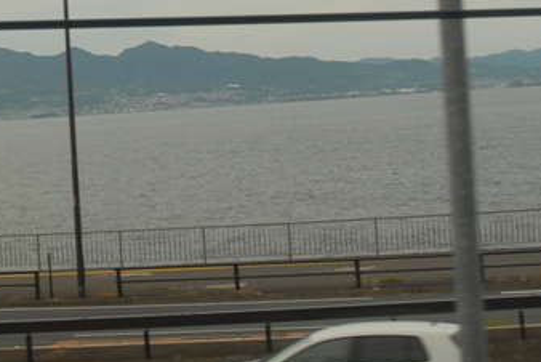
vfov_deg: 11.6
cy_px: 14
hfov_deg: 17.4
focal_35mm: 117
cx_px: 117
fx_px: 1760
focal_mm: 22
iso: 160
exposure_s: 1/400
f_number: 4
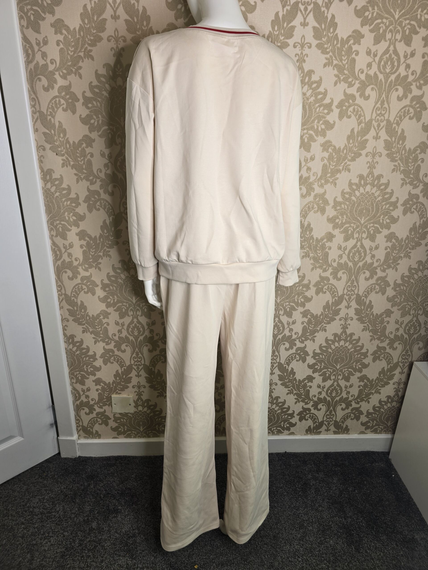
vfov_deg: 73.9
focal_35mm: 23
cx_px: 214
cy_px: 285
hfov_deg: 58.9
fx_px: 379
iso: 20
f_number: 1.7
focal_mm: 6.3
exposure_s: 1/50
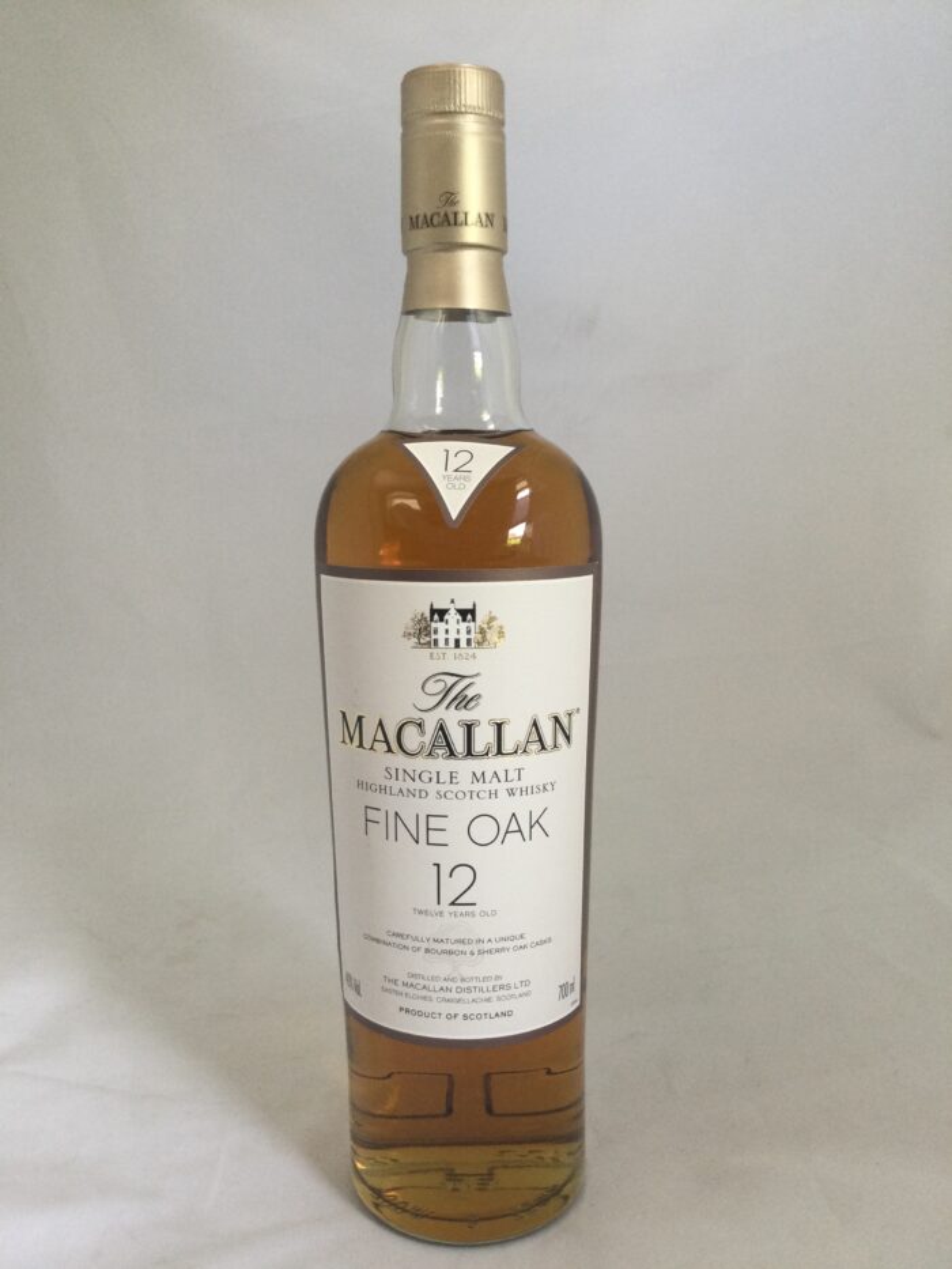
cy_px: 634
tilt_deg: -8.3
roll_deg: +1.6
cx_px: 476
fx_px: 1136
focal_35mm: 31
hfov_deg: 45.5
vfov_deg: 58.3
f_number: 2.4
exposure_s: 1/33
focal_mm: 3.3
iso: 64
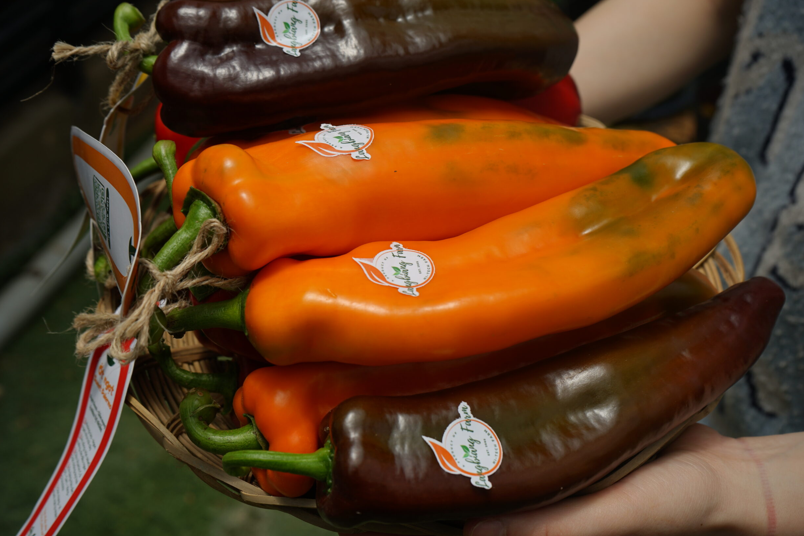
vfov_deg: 28.1
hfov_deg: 41.1
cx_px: 402
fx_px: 1072
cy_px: 271
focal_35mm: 48
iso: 80
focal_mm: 46
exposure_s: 1/320
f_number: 8
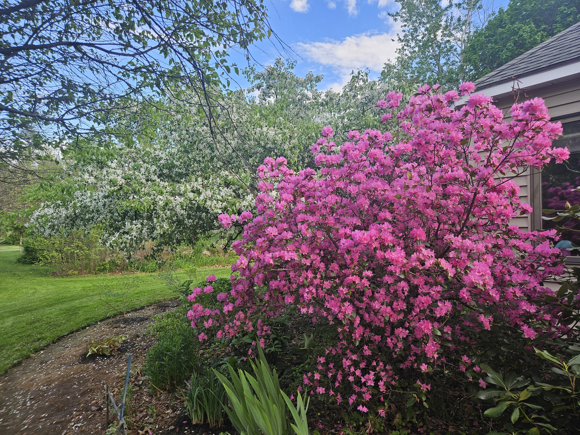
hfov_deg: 73.9
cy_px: 218
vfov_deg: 58.9
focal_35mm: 23
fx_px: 385
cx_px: 290
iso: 32
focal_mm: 5.4
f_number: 1.8
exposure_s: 1/180
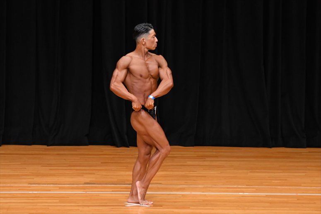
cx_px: 160
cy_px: 107
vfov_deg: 4.8
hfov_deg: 7.2
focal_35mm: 285
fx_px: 2540
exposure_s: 1/400
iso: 3200
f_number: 5.6
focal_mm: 190
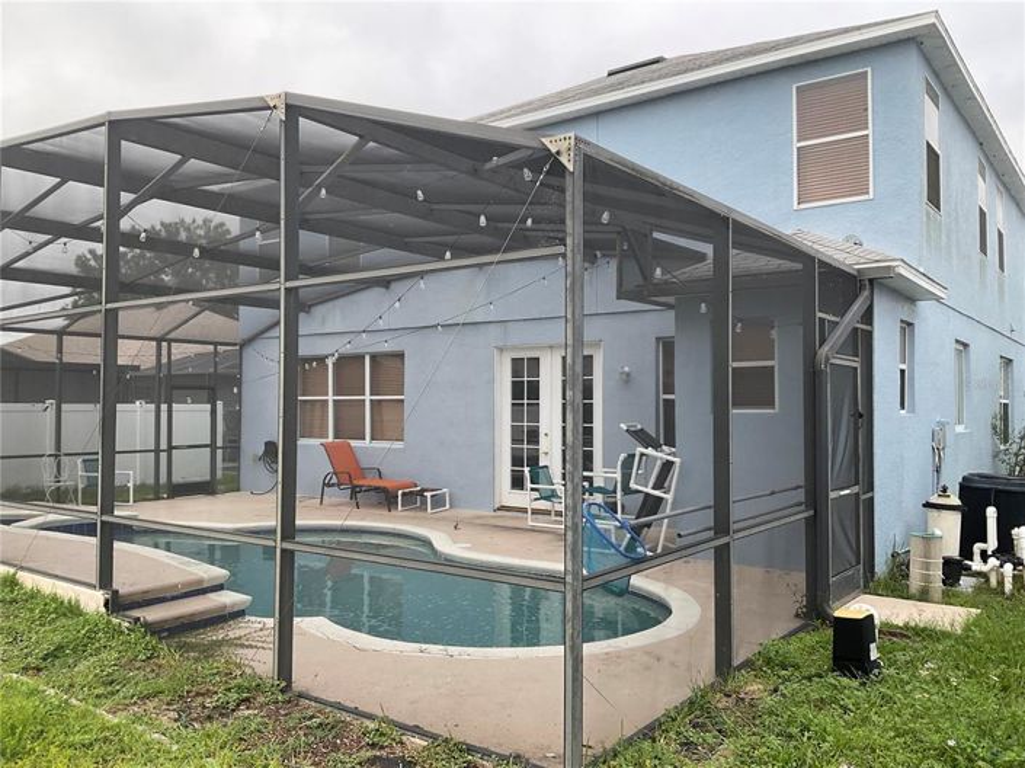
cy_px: 384
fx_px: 858
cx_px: 512
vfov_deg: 48.2
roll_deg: +0.7
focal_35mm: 29
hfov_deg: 61.7
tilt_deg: +1.7
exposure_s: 1/264
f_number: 1.8
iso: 16
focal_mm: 3
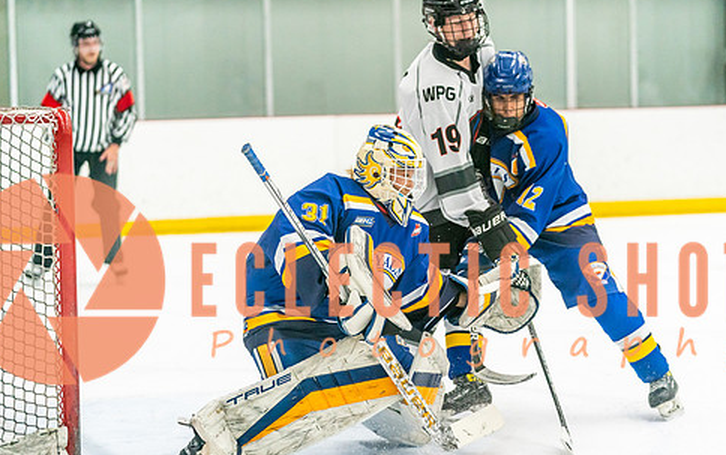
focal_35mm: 127
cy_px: 280
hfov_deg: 16.4
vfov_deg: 10.3
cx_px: 378
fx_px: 2514
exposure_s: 1/1250
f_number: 2.8
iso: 3200
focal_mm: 104
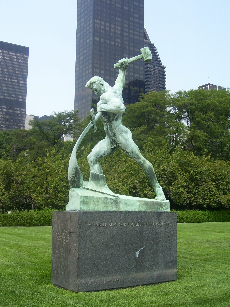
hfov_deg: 34.3
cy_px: 154
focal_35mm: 42
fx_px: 372
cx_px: 115
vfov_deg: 44.8
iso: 80
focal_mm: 7
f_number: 3
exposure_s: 1/500
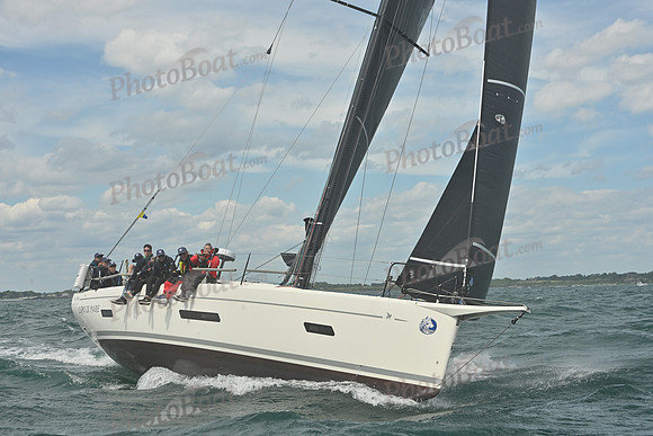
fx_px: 1270
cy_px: 218
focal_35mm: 70
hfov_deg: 28.8
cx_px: 326
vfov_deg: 19.5
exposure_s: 1/1250
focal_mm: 70
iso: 320
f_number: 10
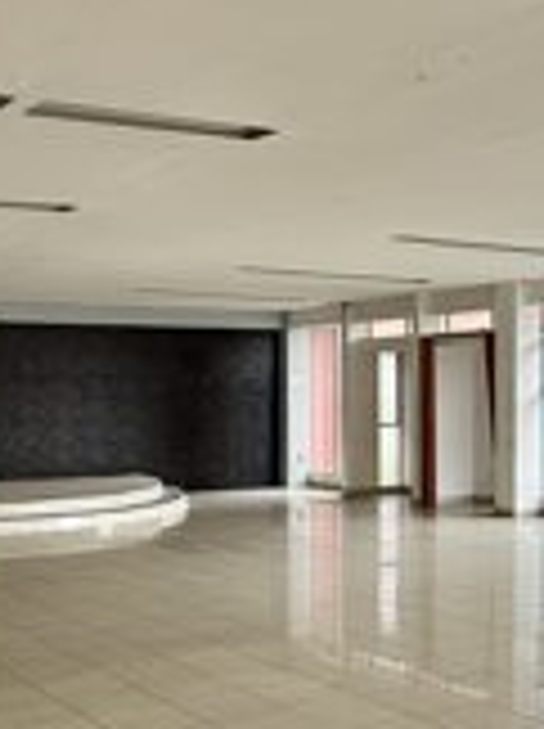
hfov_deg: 26.5
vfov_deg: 34.7
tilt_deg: -4.0
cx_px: 285
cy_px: 468
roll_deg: +0.5
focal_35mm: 55
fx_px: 1156
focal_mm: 2.22
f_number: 2.2
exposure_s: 1/99
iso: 50
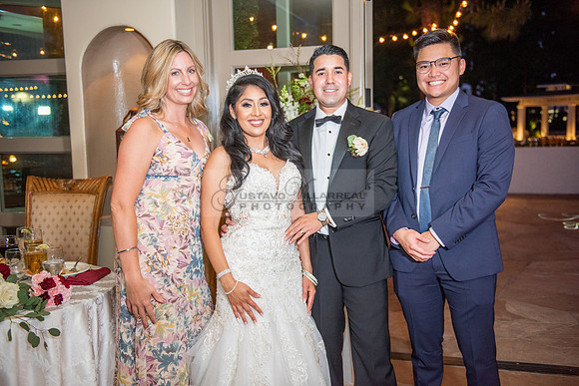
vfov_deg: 33.4
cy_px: 193
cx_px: 290
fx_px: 643
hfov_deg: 48.4
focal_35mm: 40
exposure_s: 1/125
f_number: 2.8
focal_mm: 40
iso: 1250
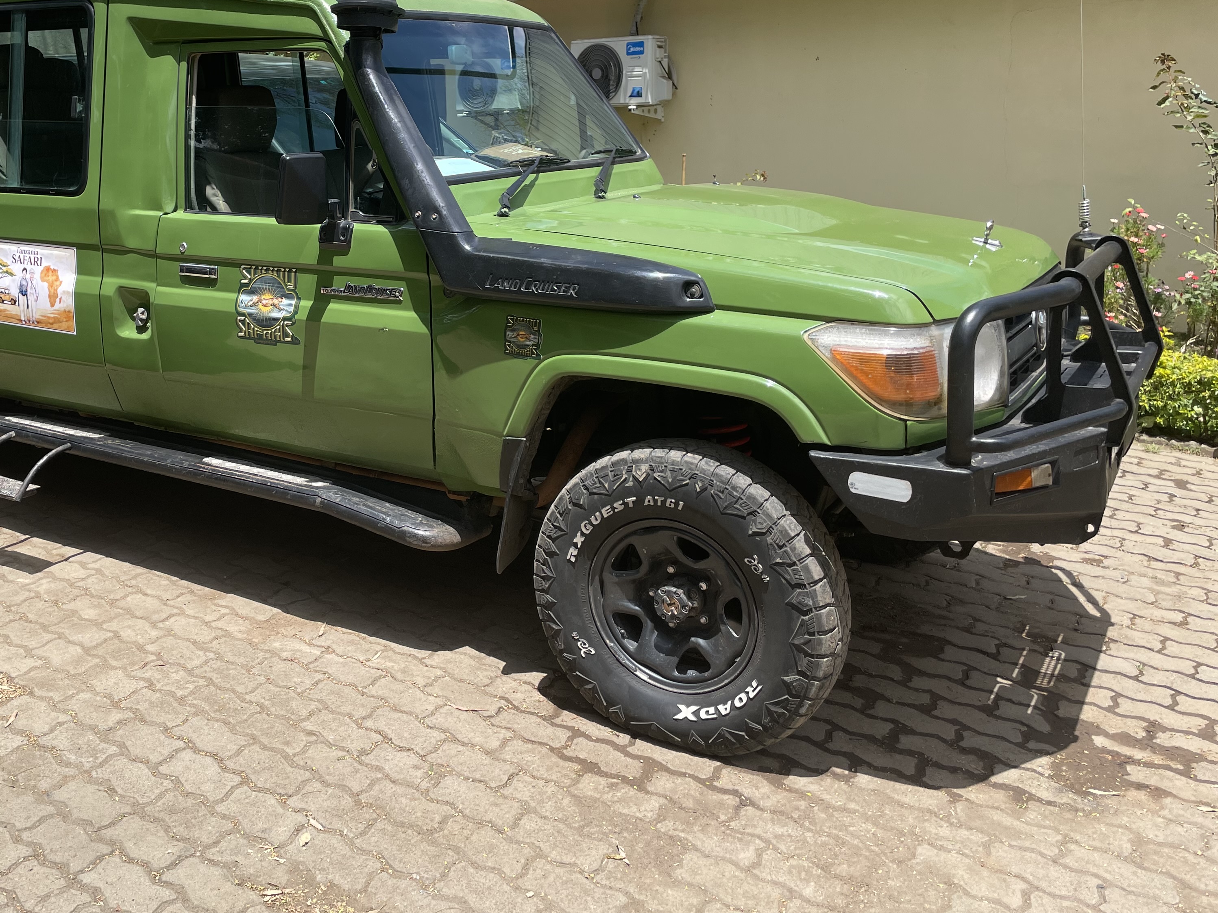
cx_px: 403
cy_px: 339
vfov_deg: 40.4
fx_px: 1231
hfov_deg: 51.6
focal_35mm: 35
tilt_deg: -10.1
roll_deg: +3.0
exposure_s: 1/2020
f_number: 1.6
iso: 32
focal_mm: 4.2
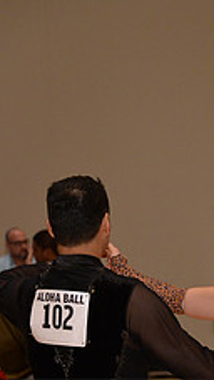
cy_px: 435
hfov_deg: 6.5
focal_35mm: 187
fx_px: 1883
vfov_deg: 11.3
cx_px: 240
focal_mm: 70
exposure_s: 1/250
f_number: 4.5
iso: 1600
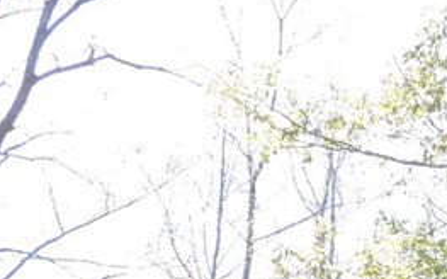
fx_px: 1205
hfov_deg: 18.8
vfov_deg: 11.8
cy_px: 563
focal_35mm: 99
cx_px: 651
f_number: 3
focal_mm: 4.3
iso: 320
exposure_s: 1/800
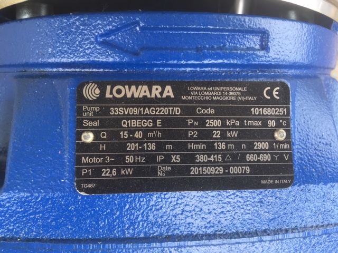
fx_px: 283
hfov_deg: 61.7
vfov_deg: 48.2
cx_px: 169
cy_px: 126
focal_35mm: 29
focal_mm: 4.15
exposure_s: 1/100
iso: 40
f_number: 2.2
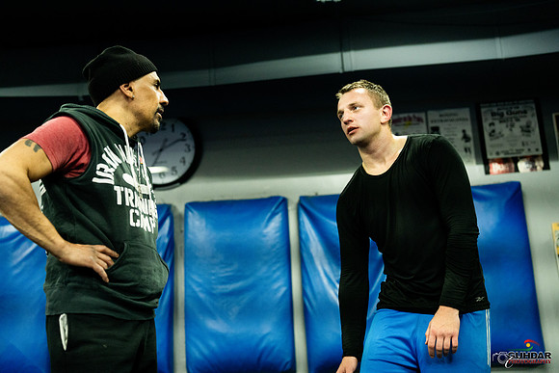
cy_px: 186
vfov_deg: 27.0
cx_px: 280
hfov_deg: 39.6
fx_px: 777
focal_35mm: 50
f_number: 2.5
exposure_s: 1/400
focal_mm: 50
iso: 5000
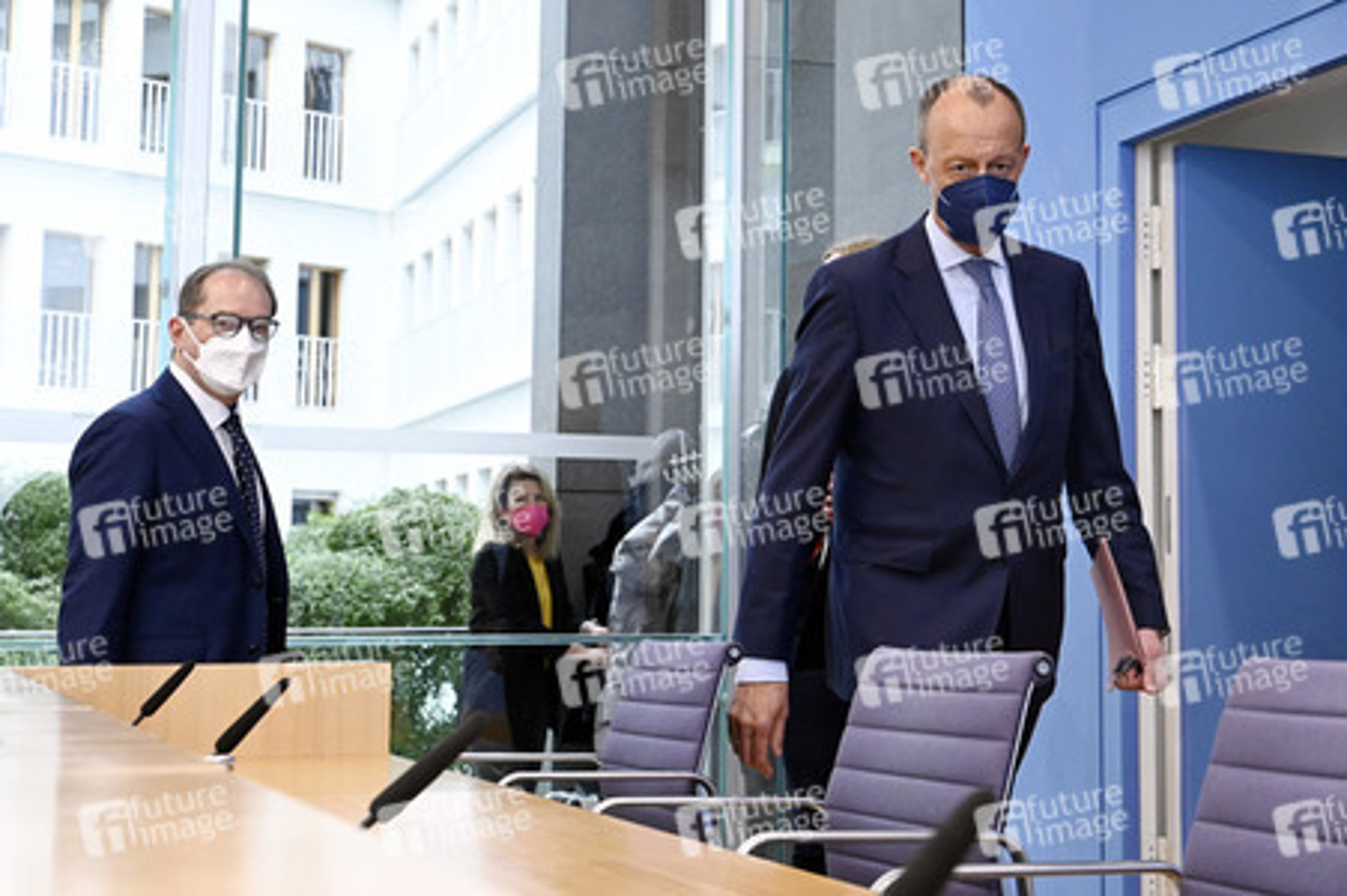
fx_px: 1458
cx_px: 674
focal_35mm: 39
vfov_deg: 34.2
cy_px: 448
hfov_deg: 49.6
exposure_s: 1/400
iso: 3200
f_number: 5.6
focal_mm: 39
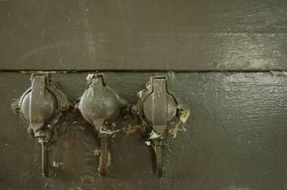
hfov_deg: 45.0
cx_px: 144
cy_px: 95
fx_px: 346
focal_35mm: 44
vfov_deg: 30.7
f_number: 4
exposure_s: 1/40
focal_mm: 29
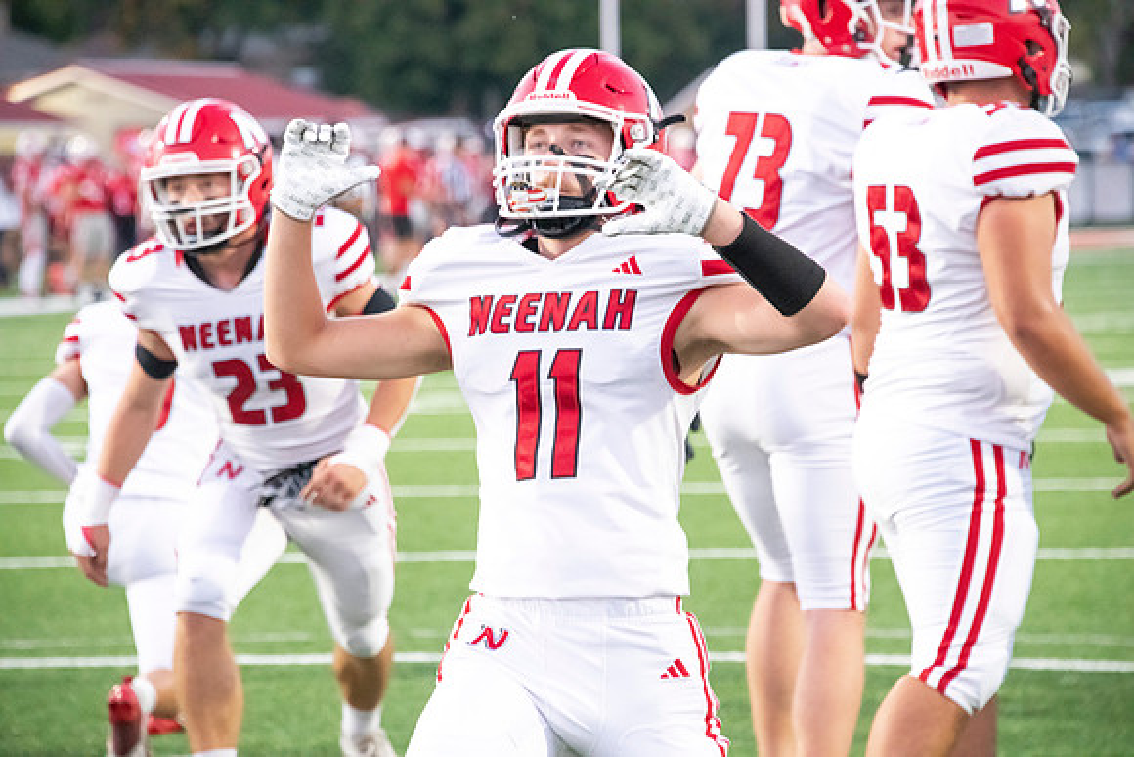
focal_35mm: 230
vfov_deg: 6.0
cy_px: 378
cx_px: 567
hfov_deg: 8.9
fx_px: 7246
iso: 10000
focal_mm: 230
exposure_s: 1/400
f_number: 7.1
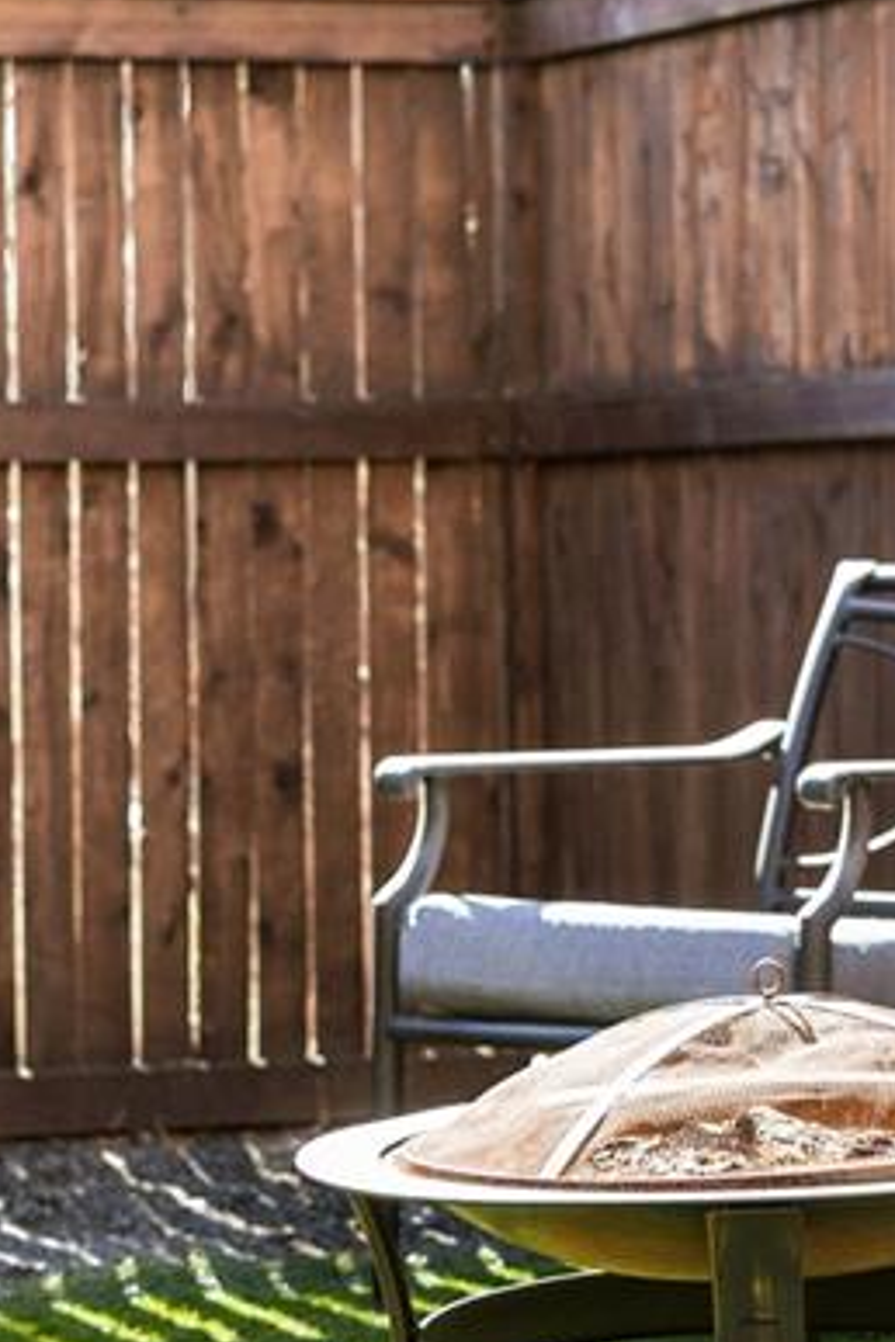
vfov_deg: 13.2
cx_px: 926
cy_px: 583
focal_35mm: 155
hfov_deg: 8.8
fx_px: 5780
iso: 160
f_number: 1.8
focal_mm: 50
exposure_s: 1/1600
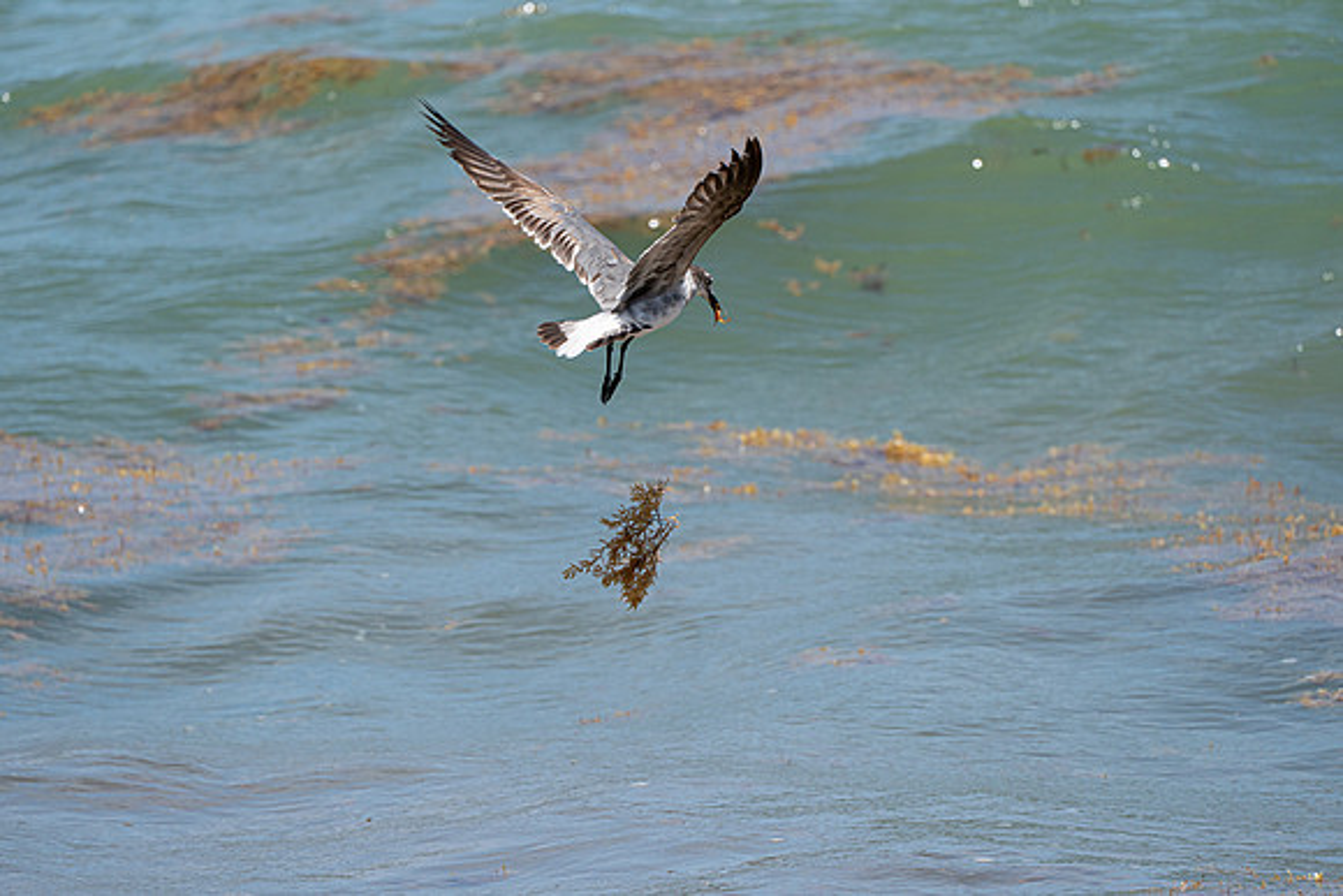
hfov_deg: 5.2
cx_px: 672
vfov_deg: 3.4
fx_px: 14925
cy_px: 448
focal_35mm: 400
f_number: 10
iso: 640
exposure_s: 1/1250
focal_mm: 400
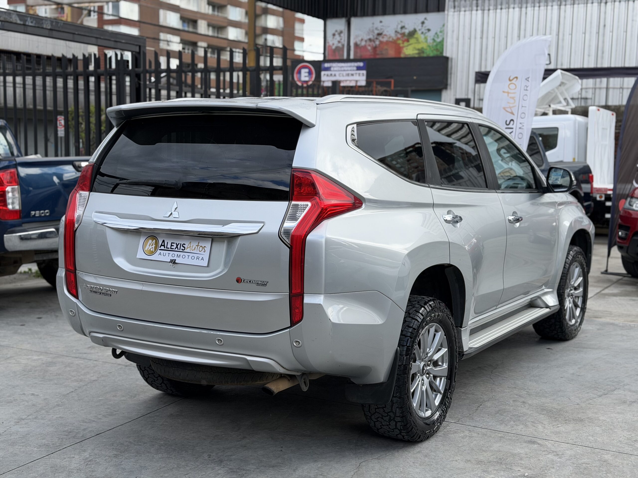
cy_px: 239
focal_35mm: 48
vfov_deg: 30.3
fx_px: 885
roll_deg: -1.6
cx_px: 319
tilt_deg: -5.7
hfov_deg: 39.7
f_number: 1.78
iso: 64
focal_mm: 6.76
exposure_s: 1/1185
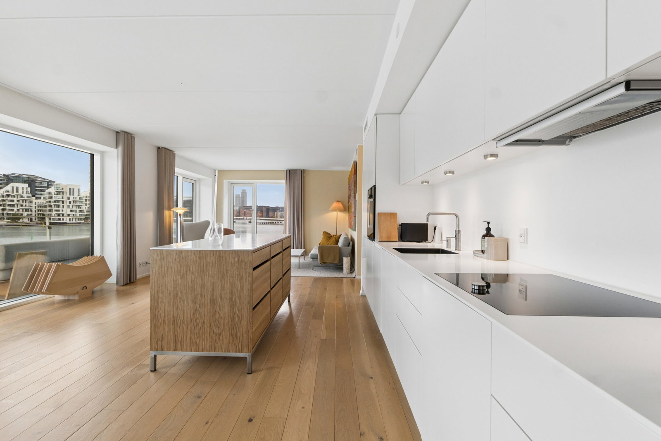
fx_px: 275
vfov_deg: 77.3
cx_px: 330
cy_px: 220
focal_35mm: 15
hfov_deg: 100.4
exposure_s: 1/60
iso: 500
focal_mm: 10
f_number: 8
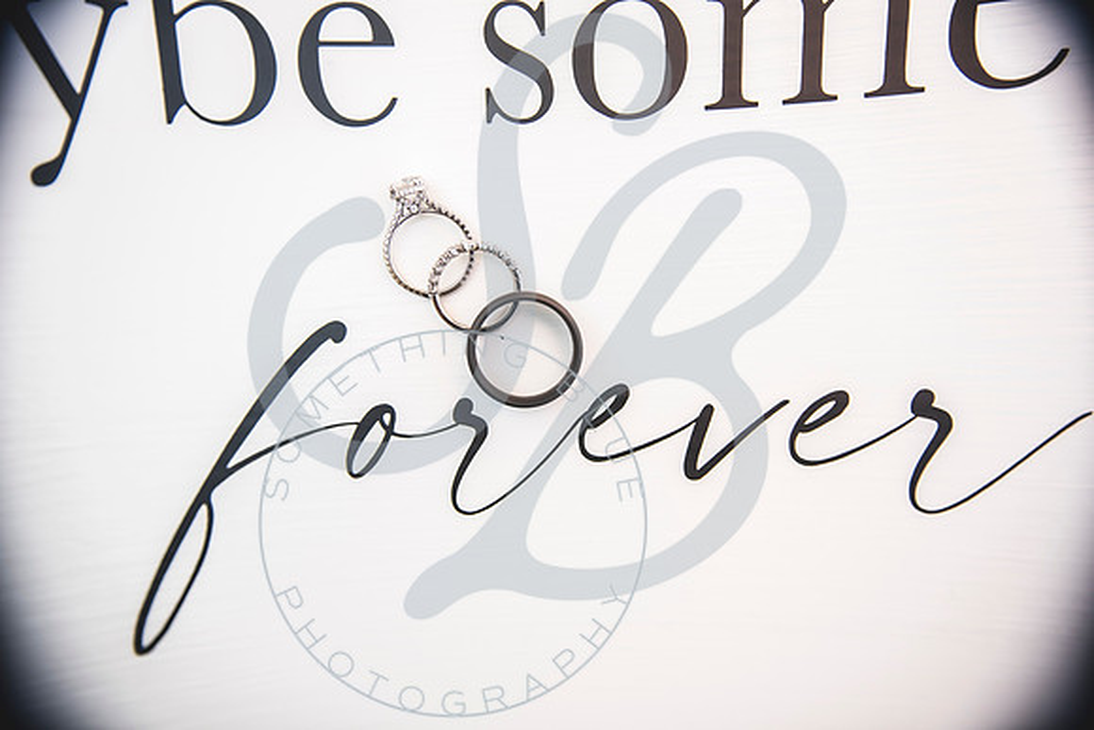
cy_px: 365
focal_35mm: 24
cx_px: 547
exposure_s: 1/250
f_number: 2.8
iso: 100
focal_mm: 24
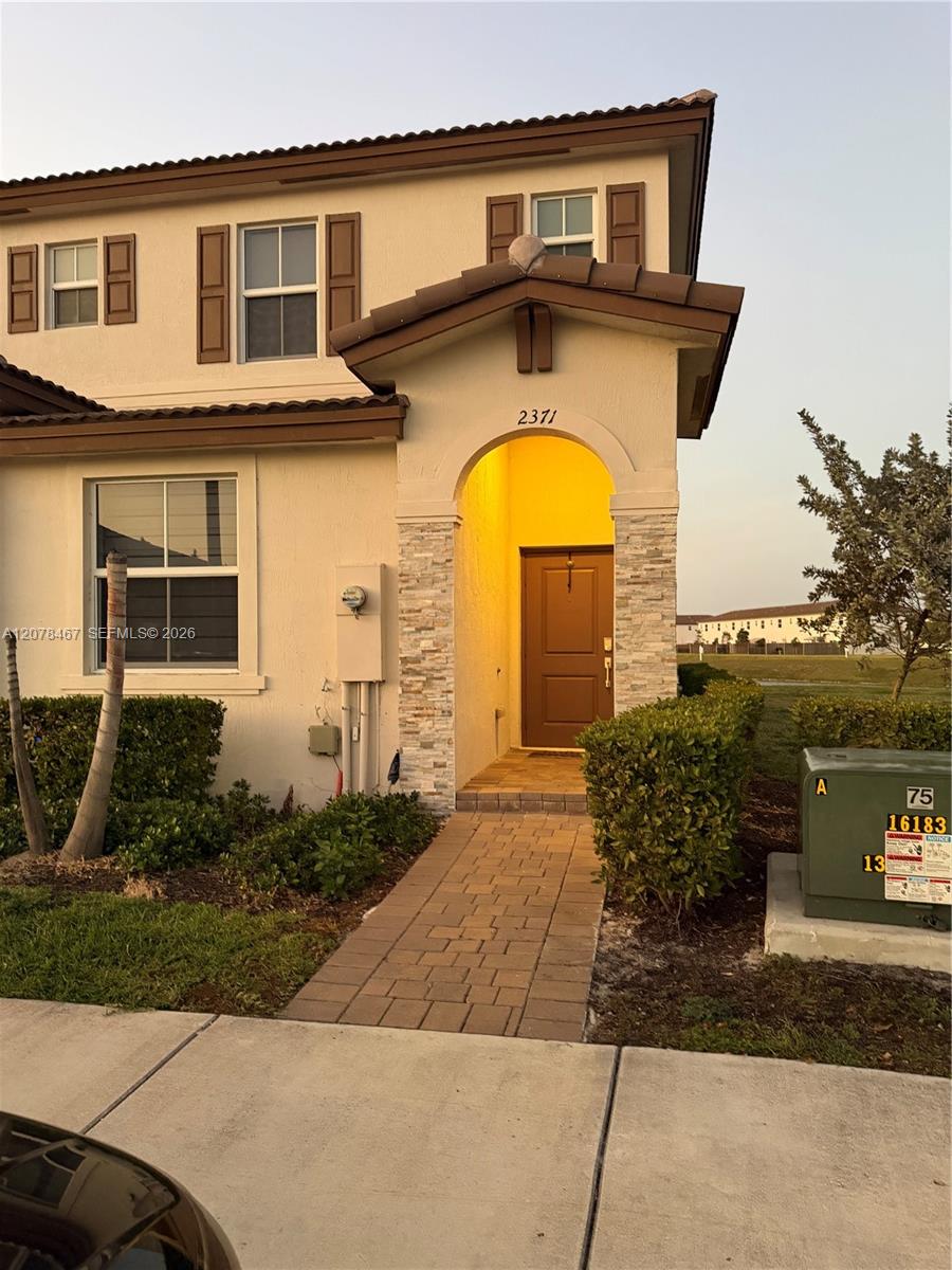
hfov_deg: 56.8
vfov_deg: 71.6
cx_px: 476
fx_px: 880
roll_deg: -0.6
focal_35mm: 24
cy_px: 635
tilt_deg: -0.1
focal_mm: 6.76
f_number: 1.78
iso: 640
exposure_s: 1/40
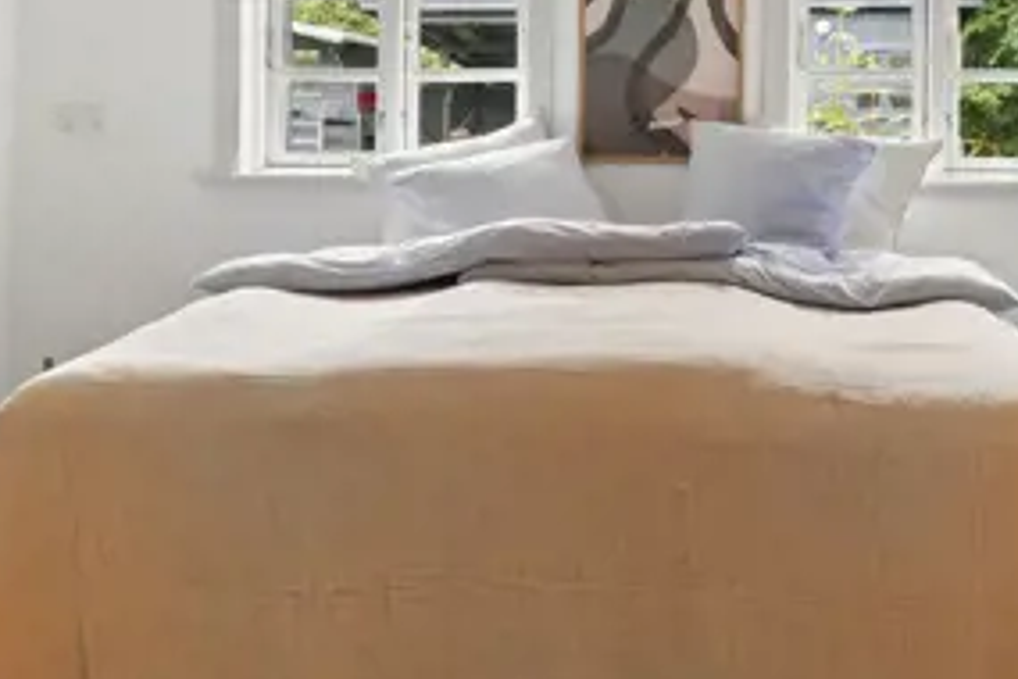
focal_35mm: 41
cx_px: 672
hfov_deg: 46.7
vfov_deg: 31.8
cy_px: 150
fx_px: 1161
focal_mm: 13
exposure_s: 1/4
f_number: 8
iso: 200
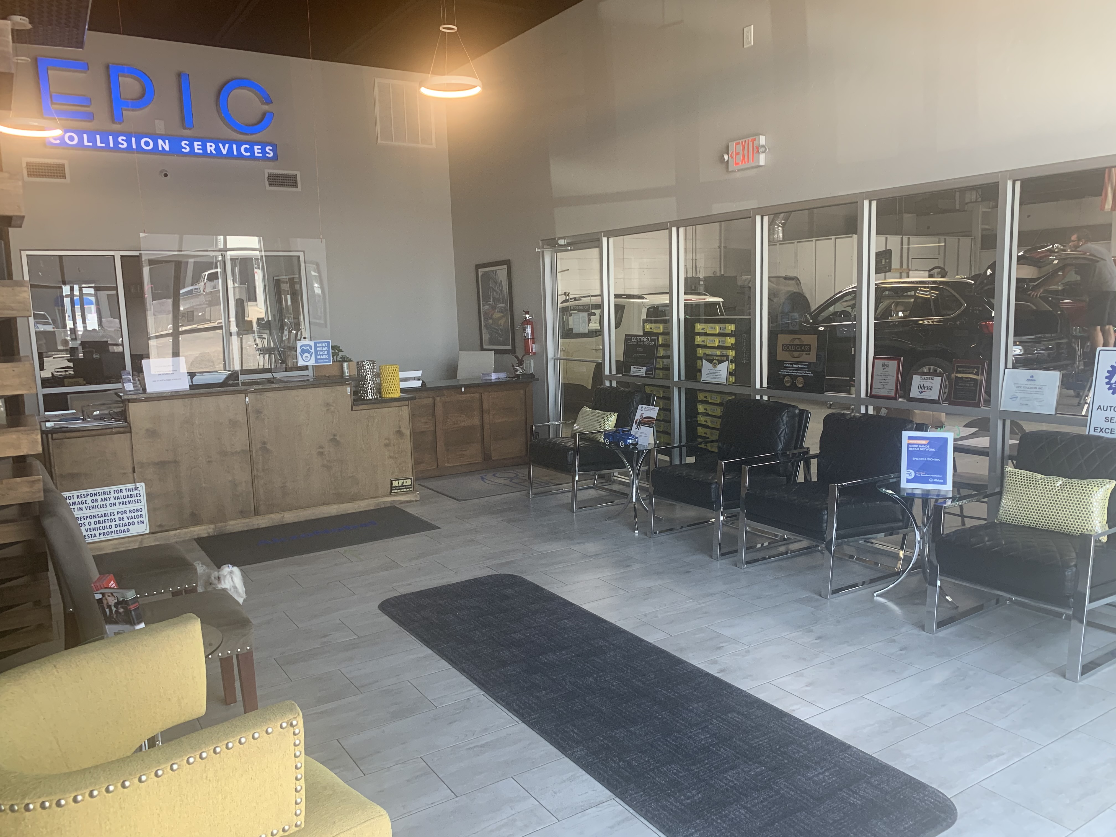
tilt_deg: -6.7
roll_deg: +1.6
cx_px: 558
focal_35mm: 26
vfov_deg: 53.1
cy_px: 418
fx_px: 838
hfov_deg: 67.3
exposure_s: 1/116
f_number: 1.8
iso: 100
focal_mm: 4.25
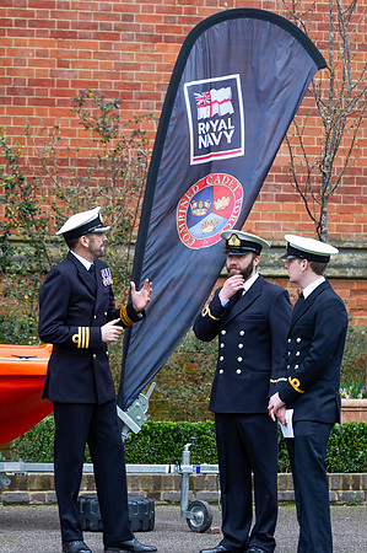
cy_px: 276
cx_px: 186
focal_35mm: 203
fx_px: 3118
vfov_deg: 10.1
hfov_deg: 6.7
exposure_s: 1/250
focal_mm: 135
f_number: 6.3
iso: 1000
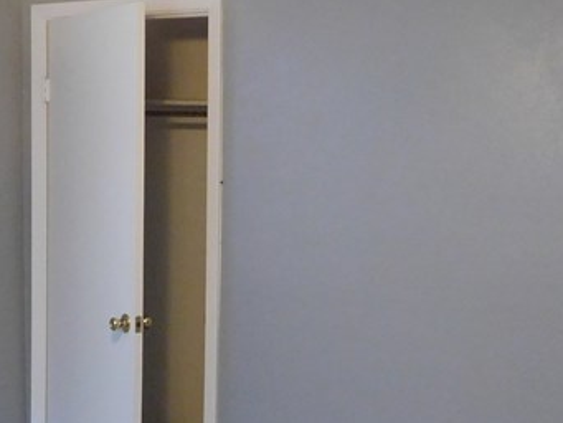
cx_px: 170
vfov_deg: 20.4
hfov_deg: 26.8
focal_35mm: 72
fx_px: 1171
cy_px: 258
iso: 400
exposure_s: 1/30
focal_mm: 4.1
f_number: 3
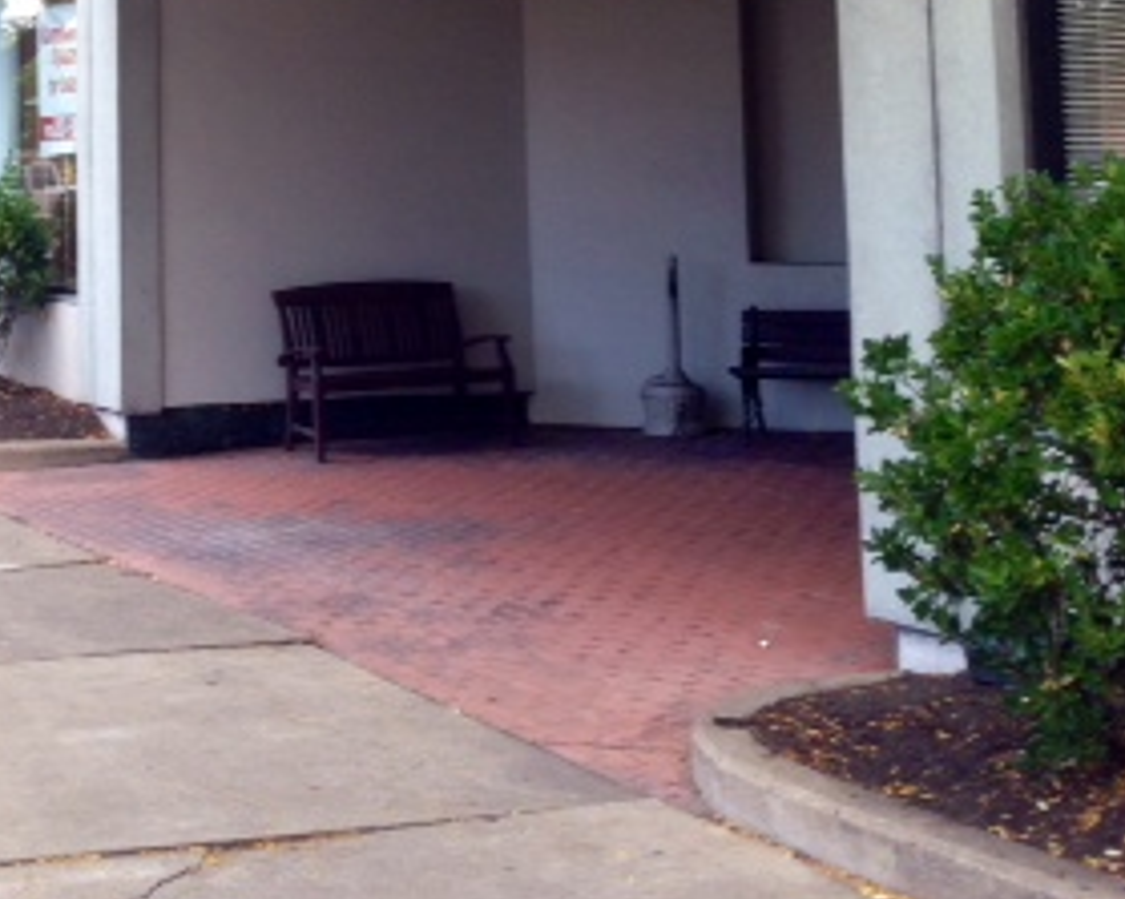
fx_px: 2463
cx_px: 77
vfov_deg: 19.9
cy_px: -60
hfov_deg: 24.8
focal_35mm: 74
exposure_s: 1/120
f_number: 2.4
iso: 64
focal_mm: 4.12
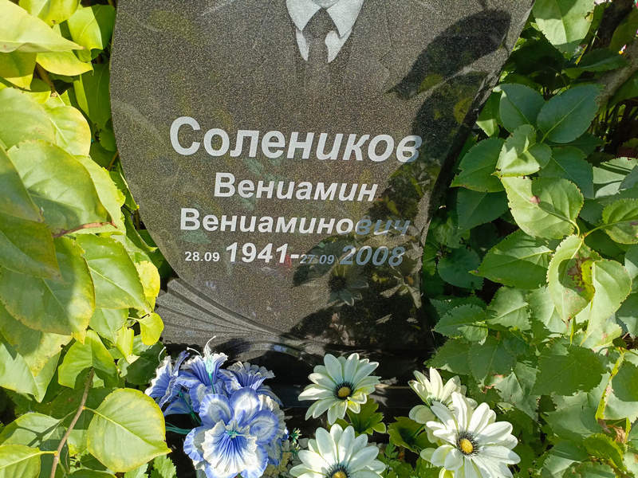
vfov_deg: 54.9
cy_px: 239
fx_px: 461
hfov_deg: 69.4
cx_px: 319
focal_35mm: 25
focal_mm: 4.76
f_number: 1.69
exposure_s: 1/612
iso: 113
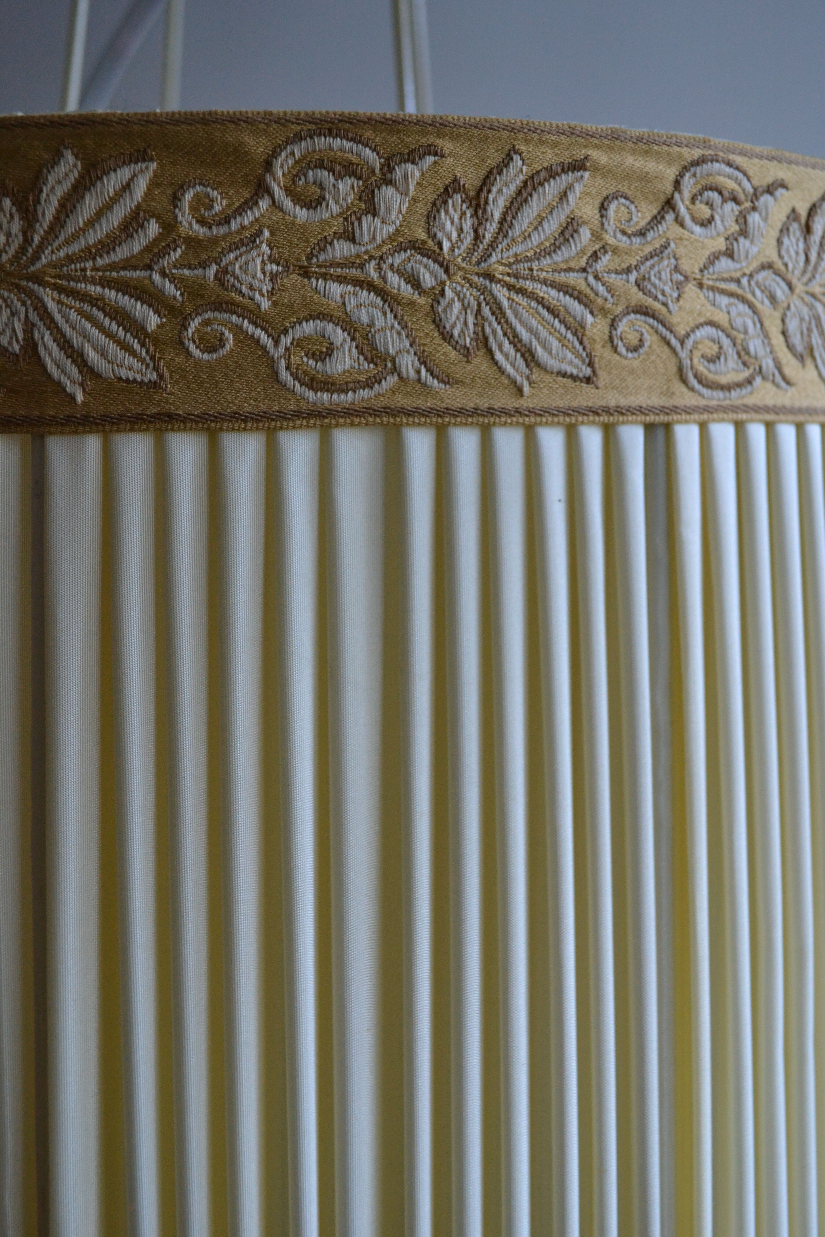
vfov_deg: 53.1
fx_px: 1237
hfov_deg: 36.9
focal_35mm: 36
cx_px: 412
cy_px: 618
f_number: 5
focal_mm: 24
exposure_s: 1/100
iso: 1600
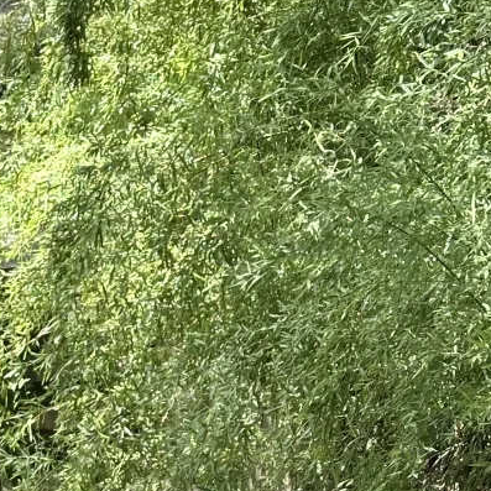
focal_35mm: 154
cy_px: 637
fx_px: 2471
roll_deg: -0.3
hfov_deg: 11.2
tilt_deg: -27.1
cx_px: -4
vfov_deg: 11.1
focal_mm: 6.86
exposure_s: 1/190
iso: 50
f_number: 1.78
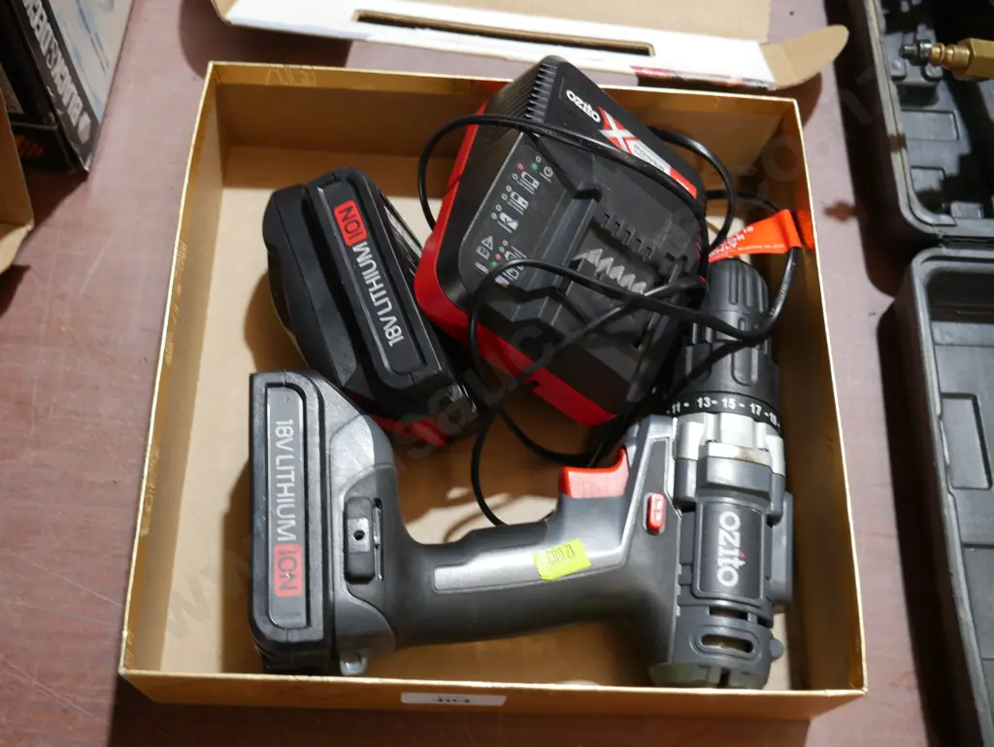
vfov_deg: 36.0
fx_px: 1149
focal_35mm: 40
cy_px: 374
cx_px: 497
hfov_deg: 46.8
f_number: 4.5
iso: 500
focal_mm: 20
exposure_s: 1/60
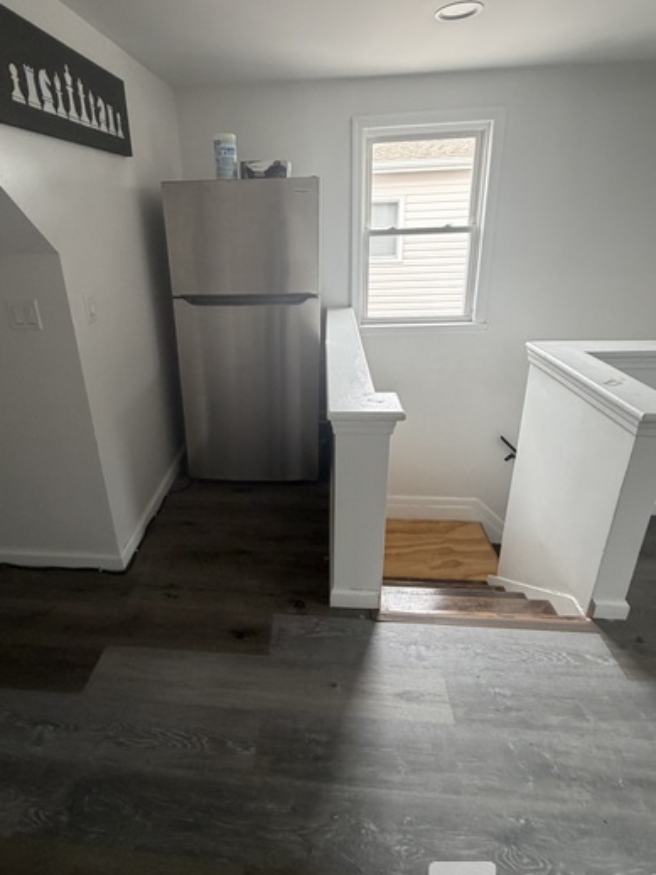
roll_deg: +1.2
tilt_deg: -17.7
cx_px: 280
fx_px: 455
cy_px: 367
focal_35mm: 18
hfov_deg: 71.2
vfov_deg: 87.0
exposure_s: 1/115
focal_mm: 2.22
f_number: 2.2
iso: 320
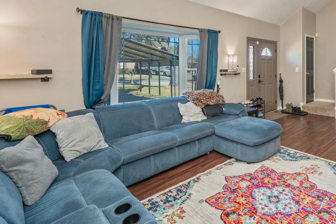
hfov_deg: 75.6
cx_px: 230
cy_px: 65
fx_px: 205
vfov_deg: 55.3
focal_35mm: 22
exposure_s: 1/25
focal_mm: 14
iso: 800
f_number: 8
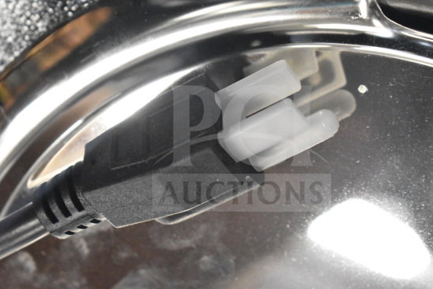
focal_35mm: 93
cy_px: 148
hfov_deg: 22.0
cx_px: 241
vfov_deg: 14.8
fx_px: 1114
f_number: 5.6
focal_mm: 55
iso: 12800
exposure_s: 1/100
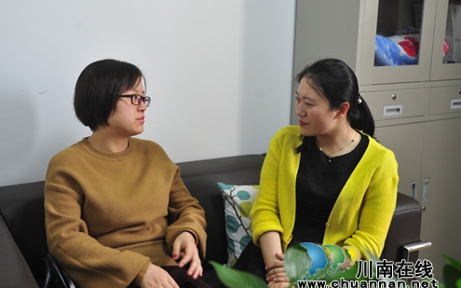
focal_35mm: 33
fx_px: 414
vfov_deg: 38.3
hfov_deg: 58.2
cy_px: 151
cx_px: 231
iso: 800
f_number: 4
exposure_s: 1/60
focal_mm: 32
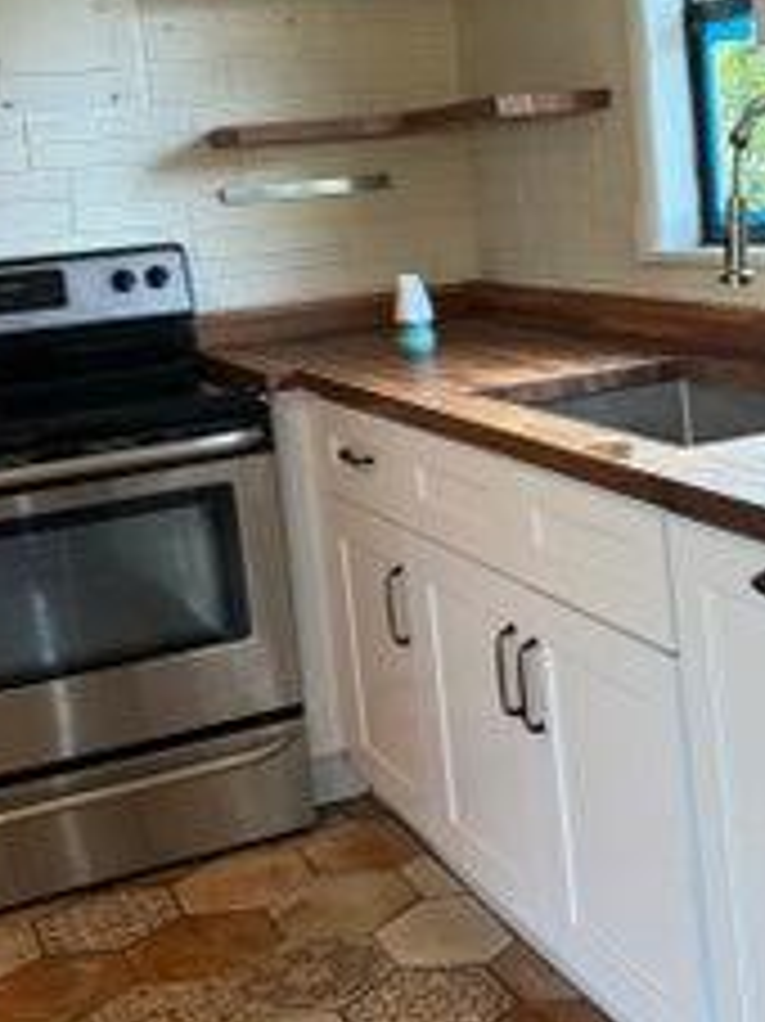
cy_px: 383
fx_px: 1622
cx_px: 608
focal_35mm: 55
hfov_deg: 26.1
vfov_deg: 34.8
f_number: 1.6
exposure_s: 1/60
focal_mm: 5.96
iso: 125
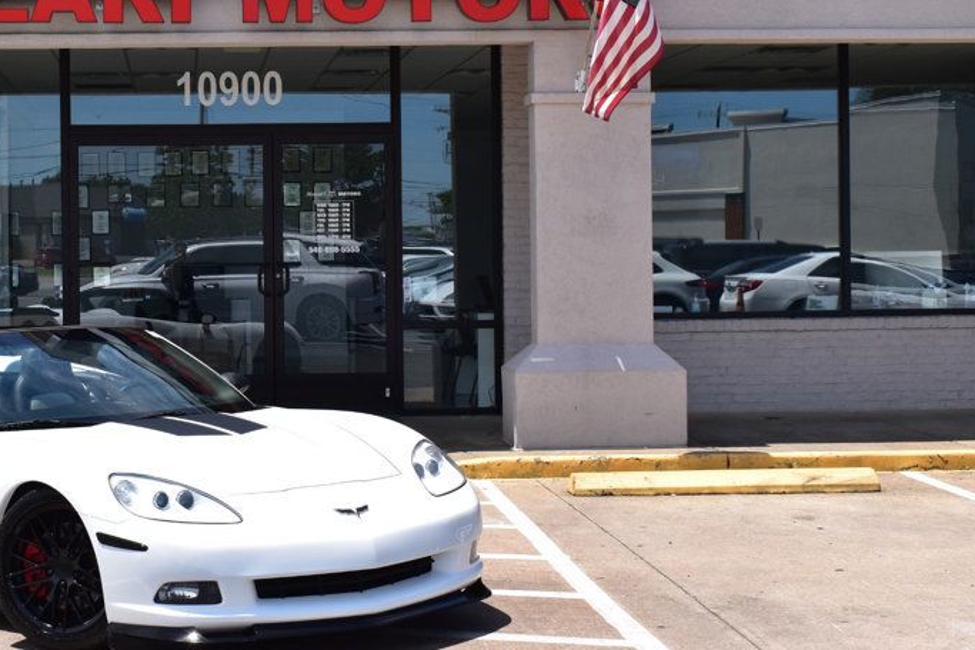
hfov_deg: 28.6
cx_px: 266
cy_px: 269
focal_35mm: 70
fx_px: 1888
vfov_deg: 19.5
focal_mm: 31
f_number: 11
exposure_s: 1/500
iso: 360
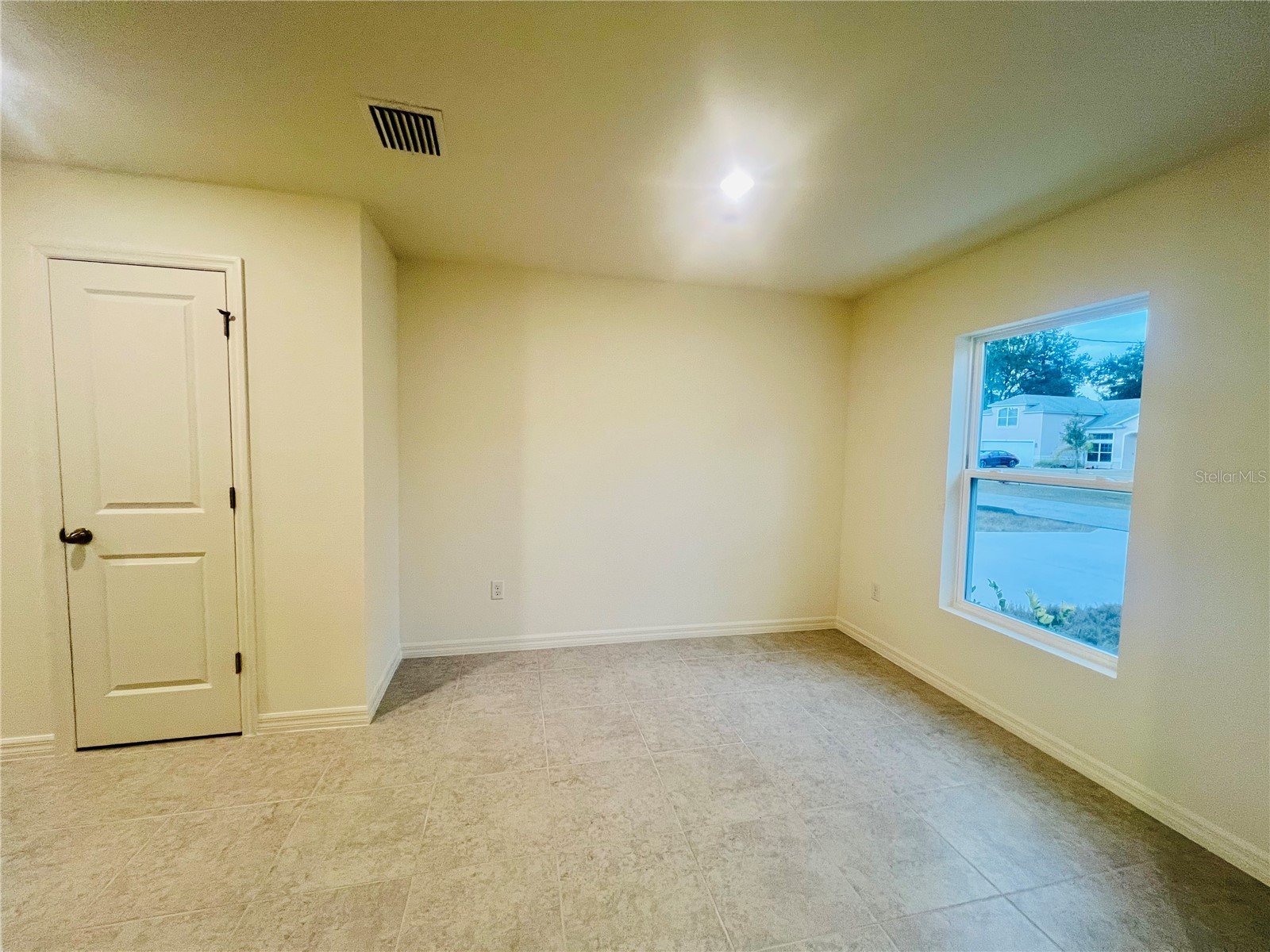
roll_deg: -1.1
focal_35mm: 13
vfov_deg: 89.9
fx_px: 477
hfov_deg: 106.2
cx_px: 635
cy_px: 476
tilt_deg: -4.2
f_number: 1.8
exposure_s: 1/120
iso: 160
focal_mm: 1.57
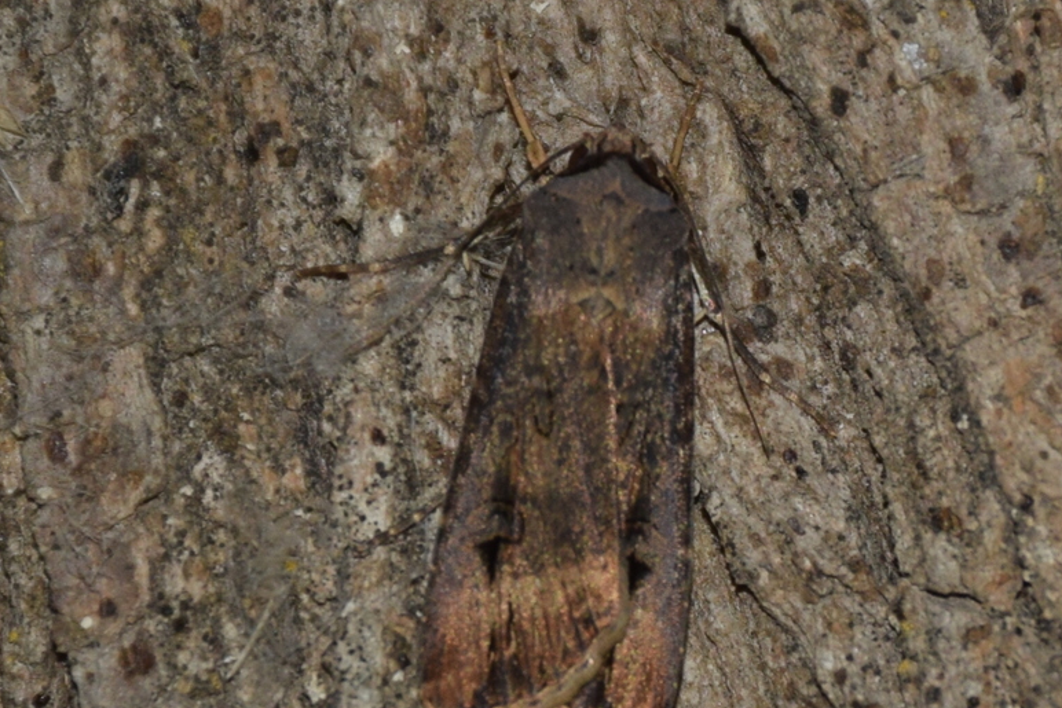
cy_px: 359
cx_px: 603
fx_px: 7700
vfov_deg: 5.3
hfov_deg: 7.9
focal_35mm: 261
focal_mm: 140
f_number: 5.6
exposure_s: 1/60
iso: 320
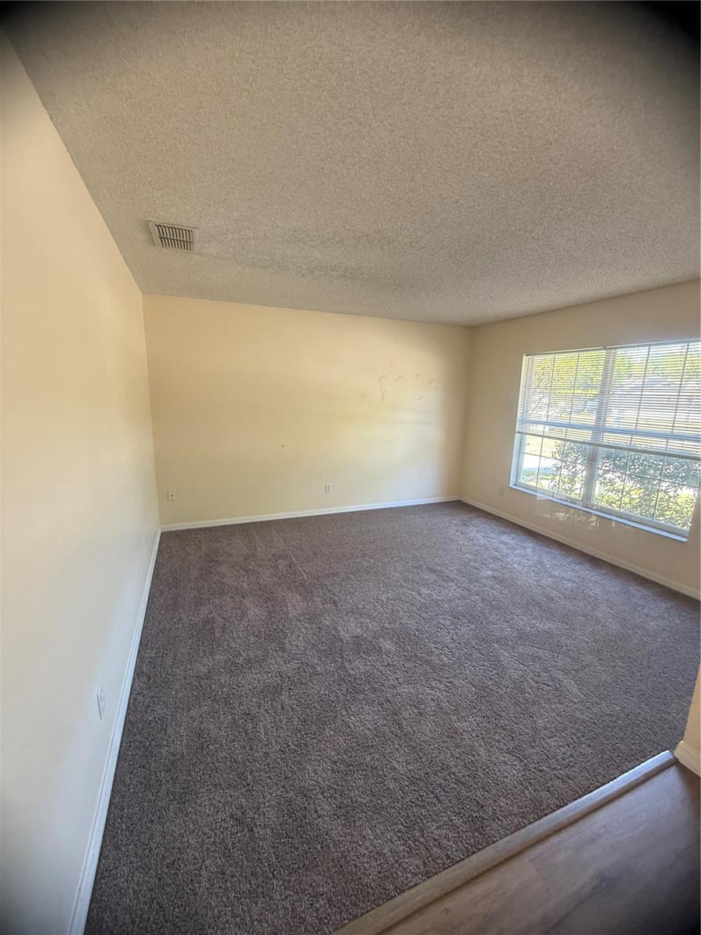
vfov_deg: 102.1
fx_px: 378
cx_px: 350
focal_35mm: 14
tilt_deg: -9.7
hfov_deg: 85.7
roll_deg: -1.0
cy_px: 468
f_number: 2.2
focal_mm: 2.22
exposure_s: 1/99
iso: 250
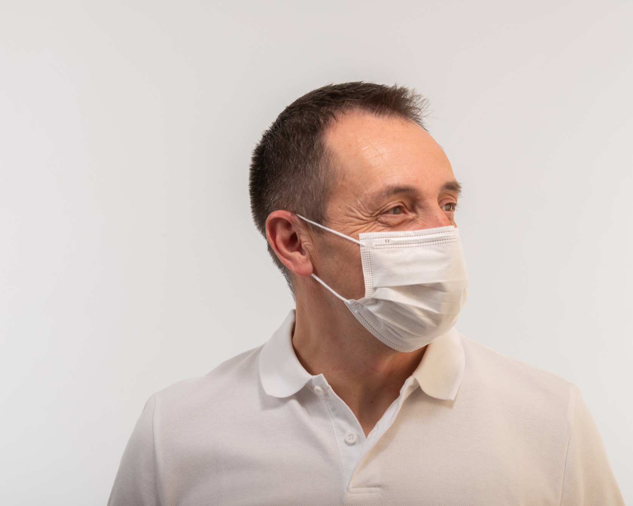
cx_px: 361
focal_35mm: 115
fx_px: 2154
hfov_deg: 16.7
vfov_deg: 13.4
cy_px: 253
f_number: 8
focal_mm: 102
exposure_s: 1/200
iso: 80
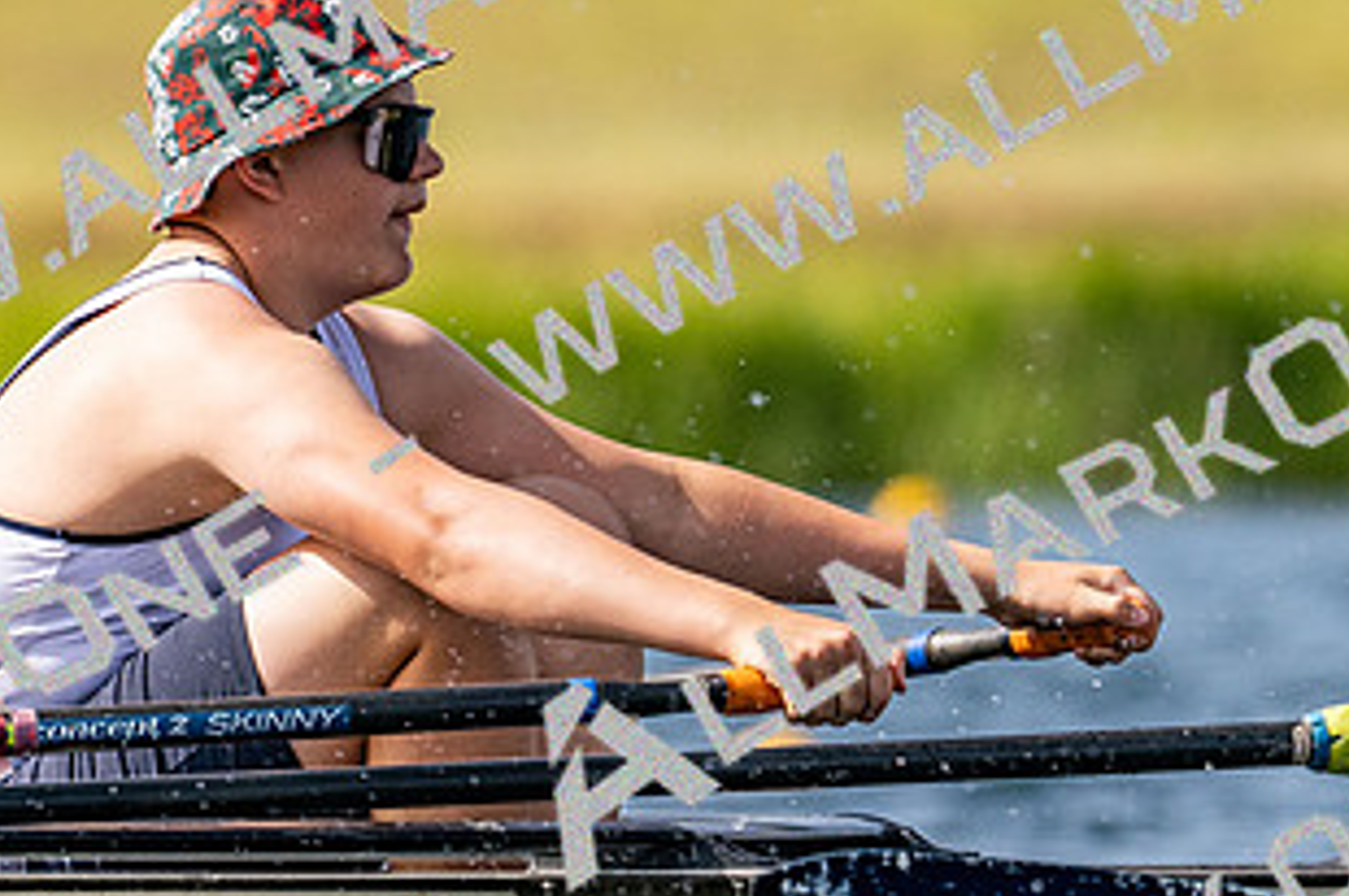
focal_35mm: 1123
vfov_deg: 1.2
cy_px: 478
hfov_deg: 1.8
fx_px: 42036
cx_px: 170
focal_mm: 400
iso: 220
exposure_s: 1/2500
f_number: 4.5
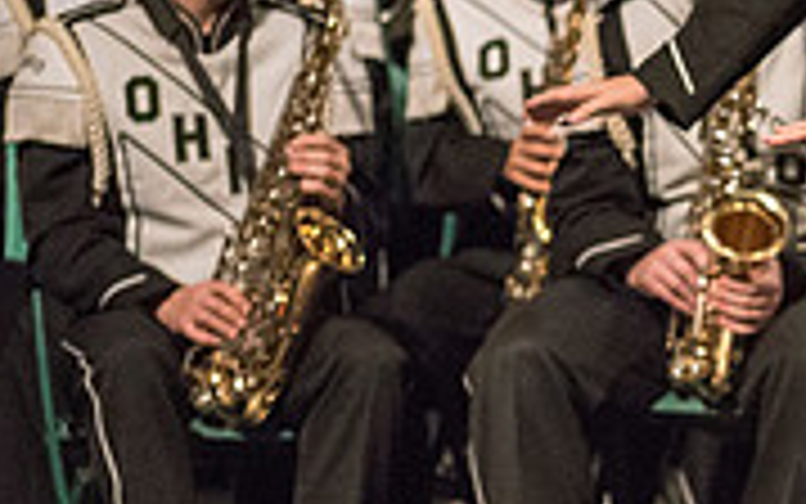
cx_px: 1252
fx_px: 21797
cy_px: 173
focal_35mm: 992
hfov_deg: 2.1
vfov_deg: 1.3
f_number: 2.8
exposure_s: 1/500
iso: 4000
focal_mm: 300
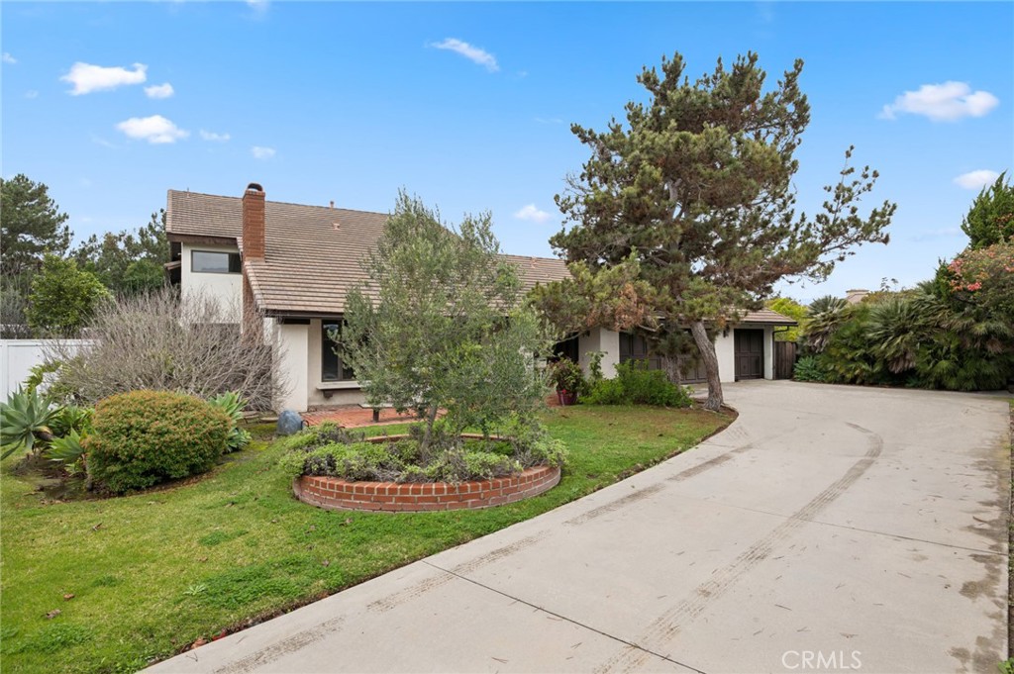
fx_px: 563
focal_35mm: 20
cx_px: 507
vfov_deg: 61.8
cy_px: 337
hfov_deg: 84.0
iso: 200
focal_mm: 20
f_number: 8
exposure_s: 1/160
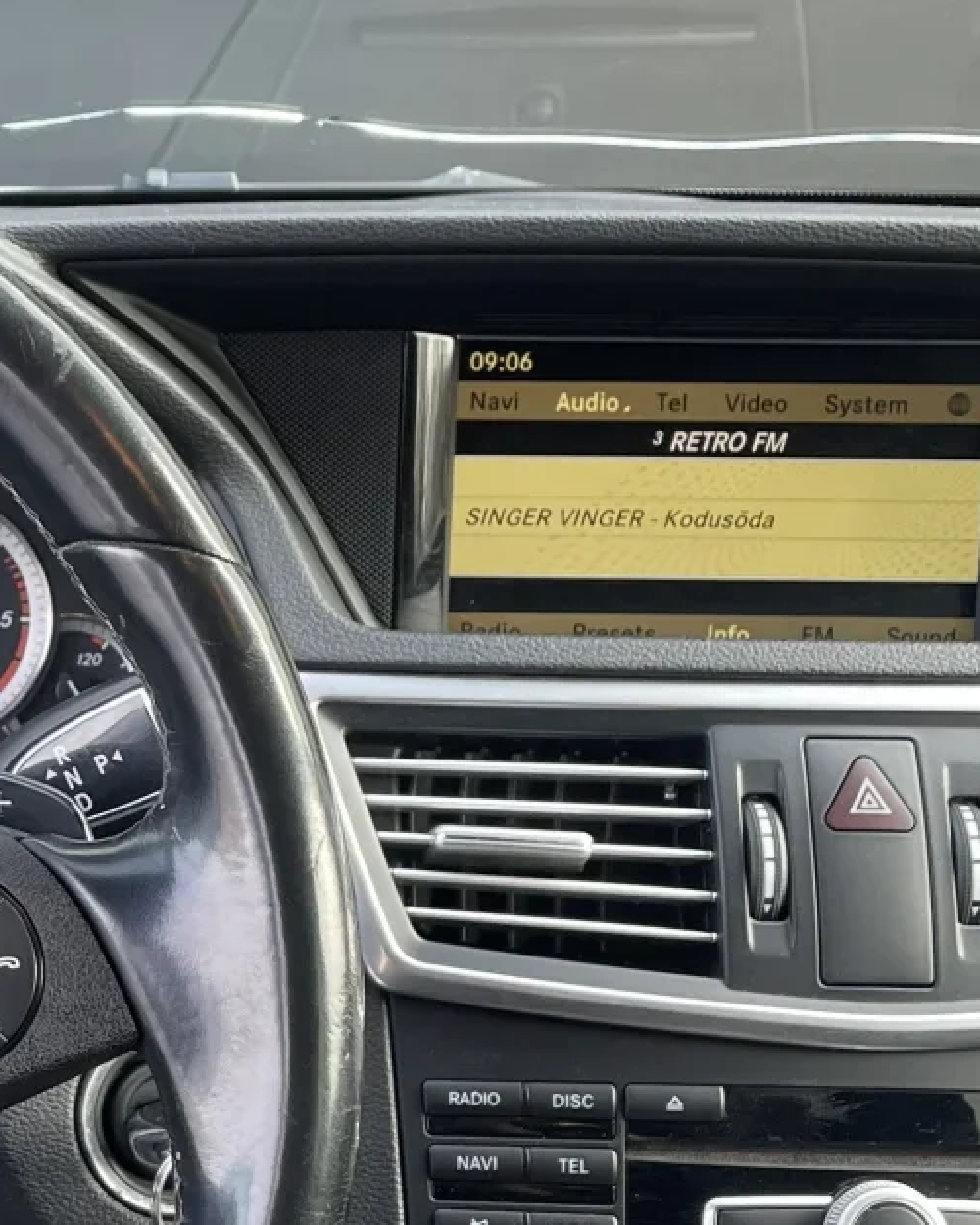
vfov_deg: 24.3
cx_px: -263
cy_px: 796
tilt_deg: -15.2
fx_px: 2828
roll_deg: -0.4
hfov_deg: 18.4
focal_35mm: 78
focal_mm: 4.2
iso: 100
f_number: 1.6
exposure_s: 1/121
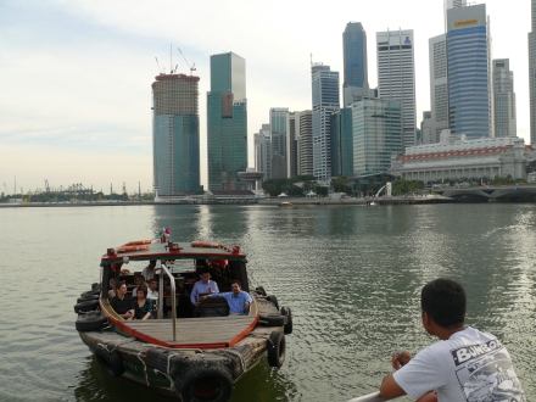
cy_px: 201
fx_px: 542
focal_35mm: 35
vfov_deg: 40.7
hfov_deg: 52.6
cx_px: 268
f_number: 5
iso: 100
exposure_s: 1/250
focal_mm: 7.4
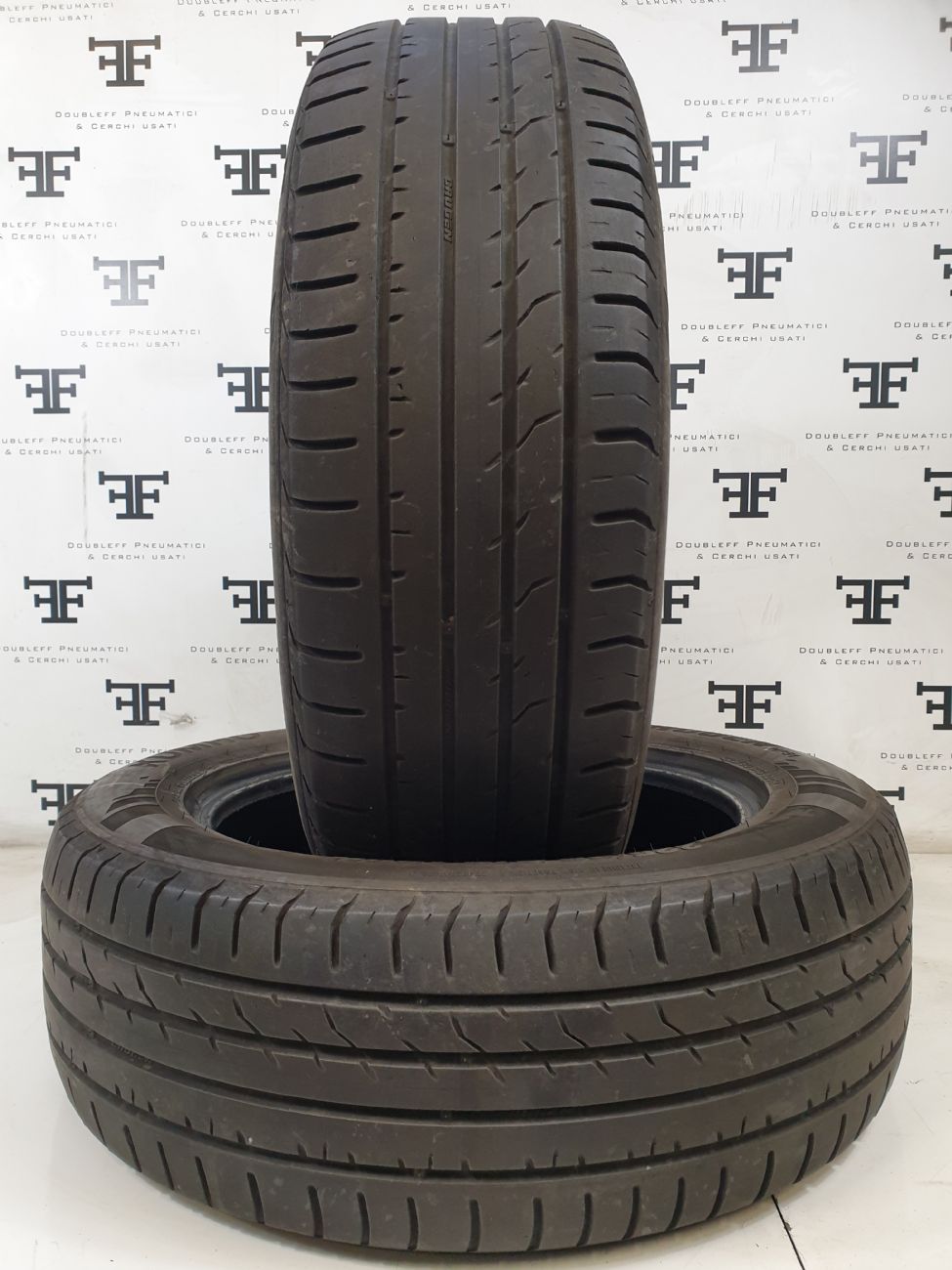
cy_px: 635
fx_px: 953
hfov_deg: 53.1
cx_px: 476
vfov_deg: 67.3
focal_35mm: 26
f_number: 2.4
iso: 160
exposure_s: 1/50
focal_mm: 4.3
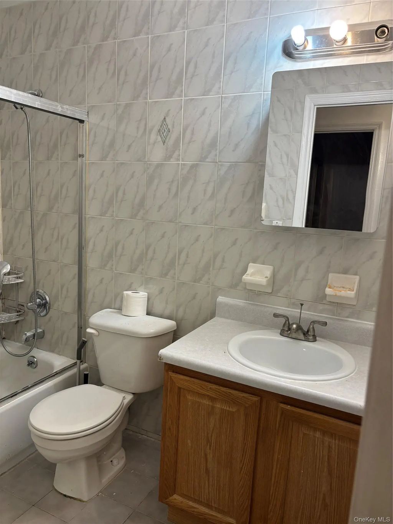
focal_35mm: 26
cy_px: 262
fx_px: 394
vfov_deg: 67.3
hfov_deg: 53.1
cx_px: 196
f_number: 1.6
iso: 125
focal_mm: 5.96
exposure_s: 1/60
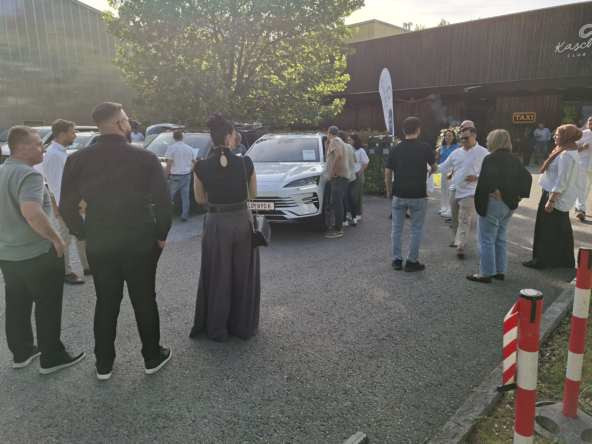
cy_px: 222
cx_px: 296
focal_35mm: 23
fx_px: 393
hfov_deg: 73.9
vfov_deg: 58.9
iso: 50
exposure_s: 1/899
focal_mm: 5.54
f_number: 1.8
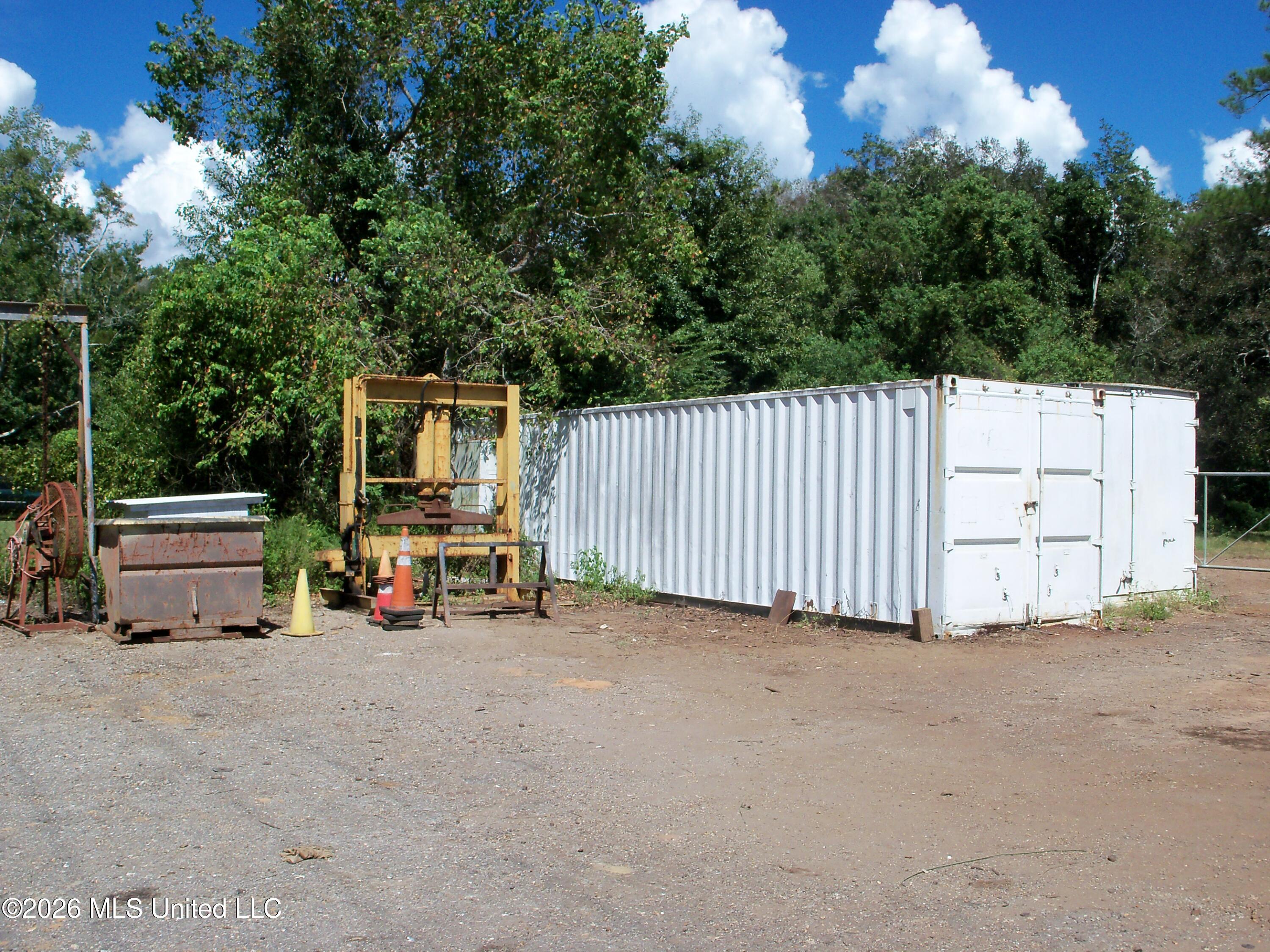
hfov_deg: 52.6
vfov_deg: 40.7
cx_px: 635
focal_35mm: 35
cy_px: 476
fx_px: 1284
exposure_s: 1/500
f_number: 5.5
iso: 80
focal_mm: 6.3
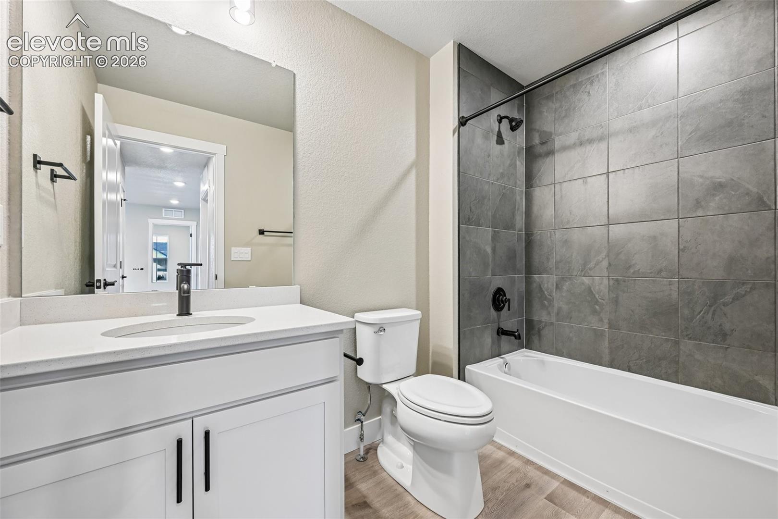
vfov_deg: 81.2
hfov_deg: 104.3
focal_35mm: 14
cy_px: 260
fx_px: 303
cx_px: 389
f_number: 9
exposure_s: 1/4
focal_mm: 14
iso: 400
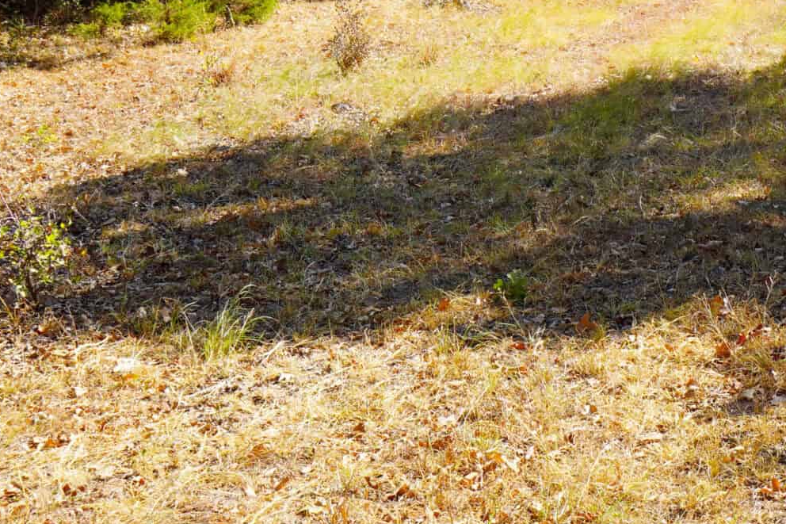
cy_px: -78
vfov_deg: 16.2
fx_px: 1774
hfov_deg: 24.3
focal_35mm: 81
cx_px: 711
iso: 100
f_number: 6.3
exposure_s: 1/100
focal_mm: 21
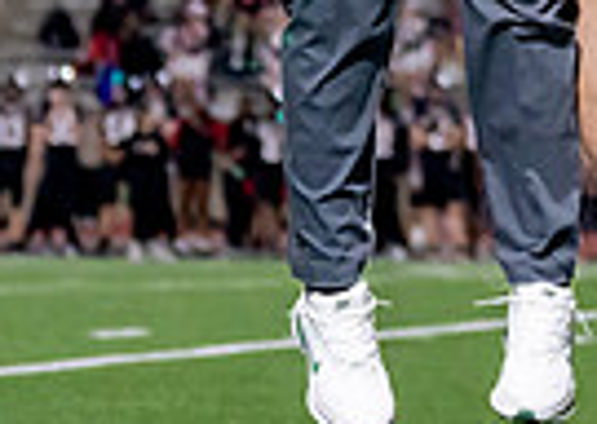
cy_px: -343
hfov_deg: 5.8
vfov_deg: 4.1
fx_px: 5841
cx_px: 683
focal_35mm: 345
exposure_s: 1/1250
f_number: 2.8
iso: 3200
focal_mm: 70
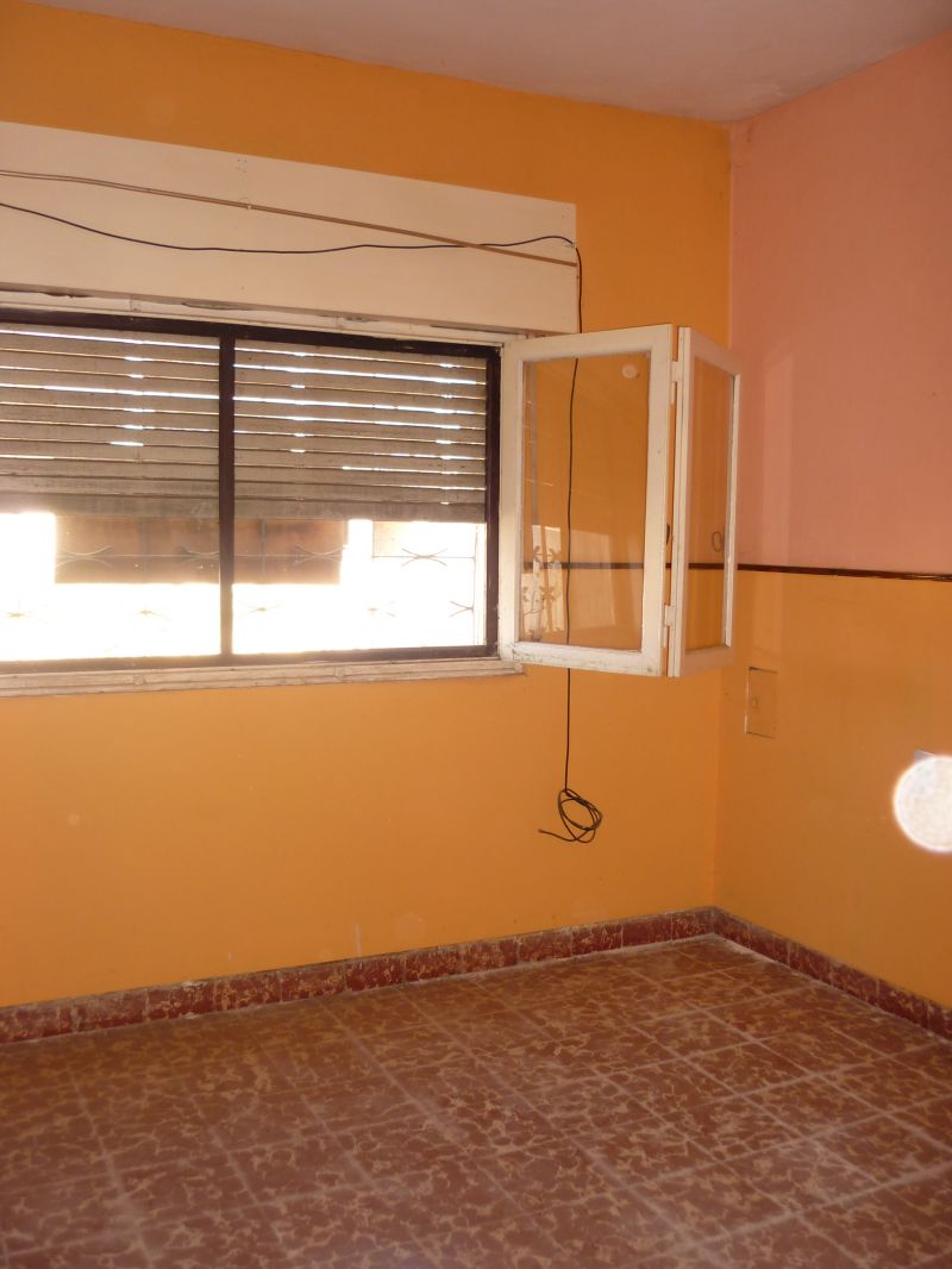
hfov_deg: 43.0
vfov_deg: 55.3
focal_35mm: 33
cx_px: 476
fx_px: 1210
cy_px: 634
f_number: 2.8
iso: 160
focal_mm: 5.5
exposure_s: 1/30
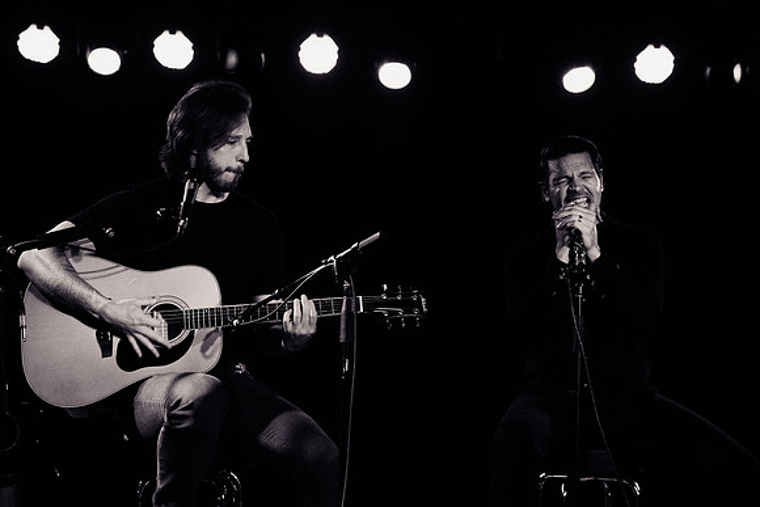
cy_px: 242
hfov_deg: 29.5
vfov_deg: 20.0
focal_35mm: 68
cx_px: 386
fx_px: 1441
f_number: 3.5
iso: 1600
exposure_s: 1/320
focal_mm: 55.1
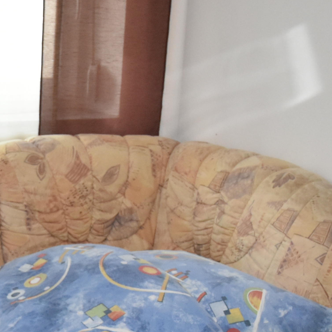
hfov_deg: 17.3
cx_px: -45
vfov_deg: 17.6
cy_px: 321
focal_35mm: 97
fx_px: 1049
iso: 1600
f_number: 3.8
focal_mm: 19
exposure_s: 1/60
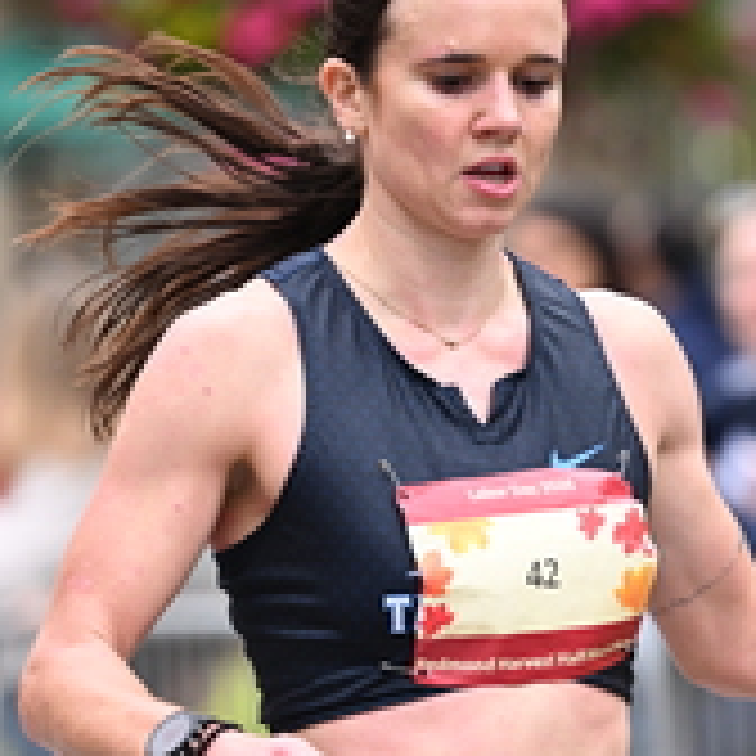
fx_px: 10649
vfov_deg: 4.1
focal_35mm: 431
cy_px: 702
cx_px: 574
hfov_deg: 4.1
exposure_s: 1/1000
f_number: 2.8
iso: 1600
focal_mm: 155
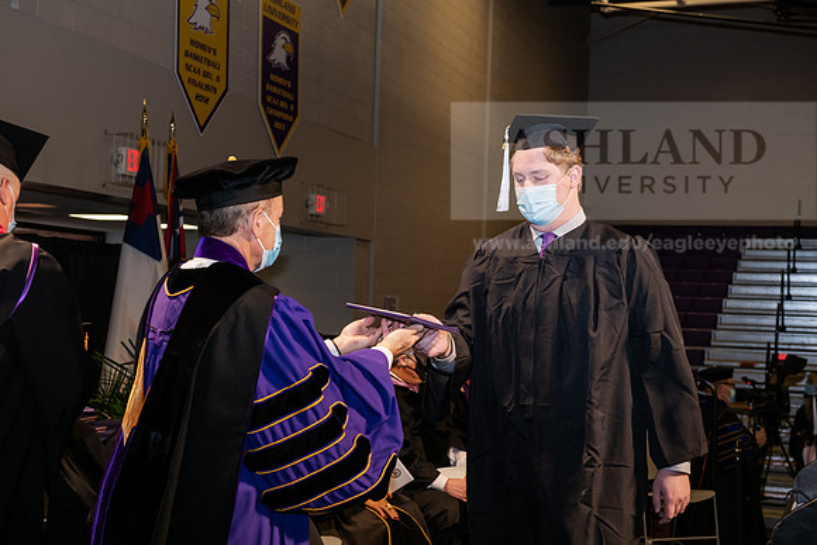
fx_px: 1317
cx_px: 408
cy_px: 272
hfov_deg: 34.5
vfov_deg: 23.4
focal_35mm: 58
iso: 1600
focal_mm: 58
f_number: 6.3
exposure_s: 1/200
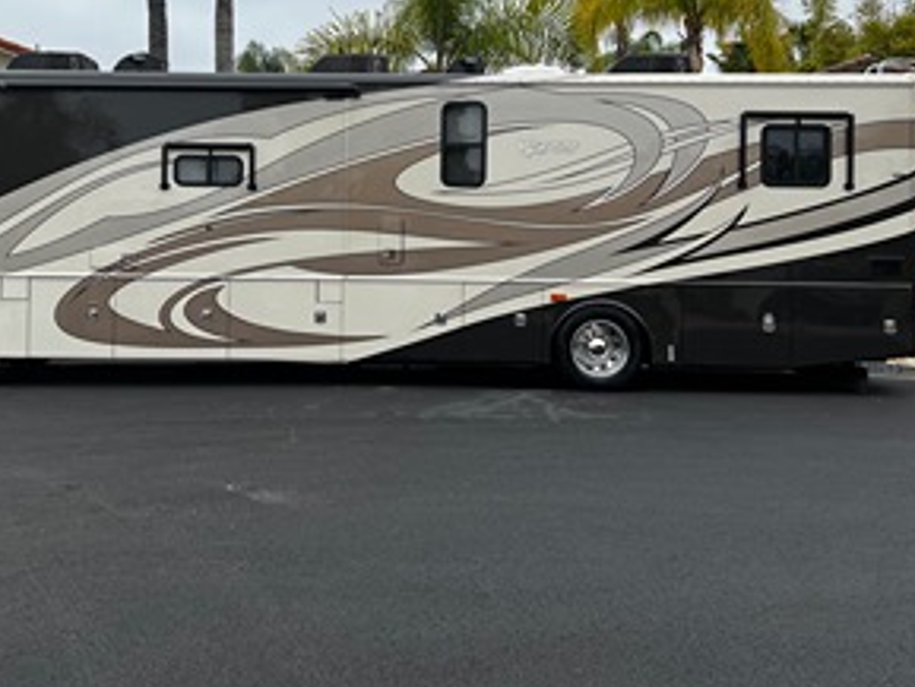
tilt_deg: -1.6
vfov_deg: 39.3
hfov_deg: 51.1
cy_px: 244
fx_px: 952
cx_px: 374
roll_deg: -0.4
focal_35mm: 36
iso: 50
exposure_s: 1/1972
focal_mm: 5.7
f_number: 1.5
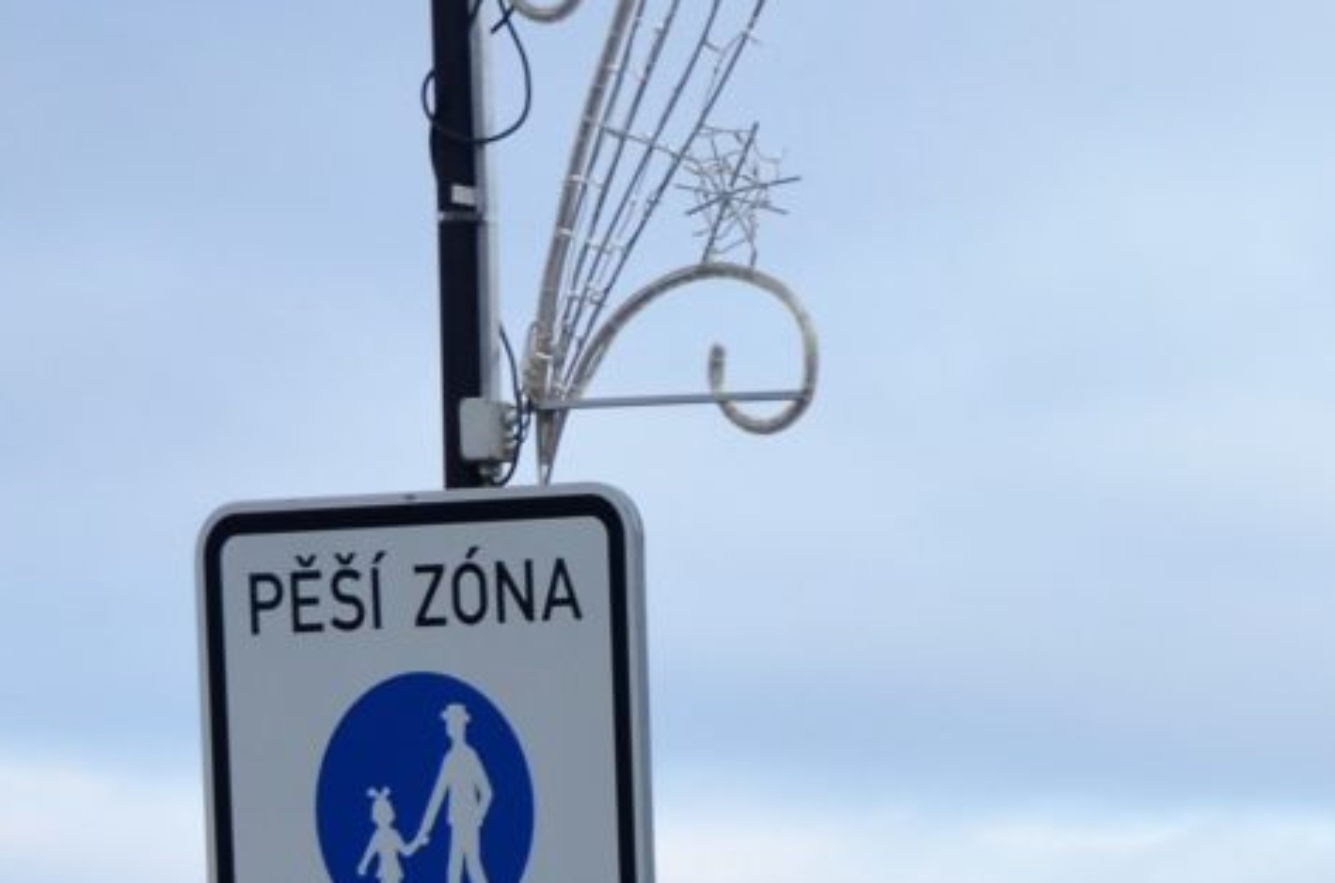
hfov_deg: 10.9
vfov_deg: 7.7
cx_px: 2814
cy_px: 1817
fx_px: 6252
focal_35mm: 169
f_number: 7.1
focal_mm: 26
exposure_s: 1/200
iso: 200
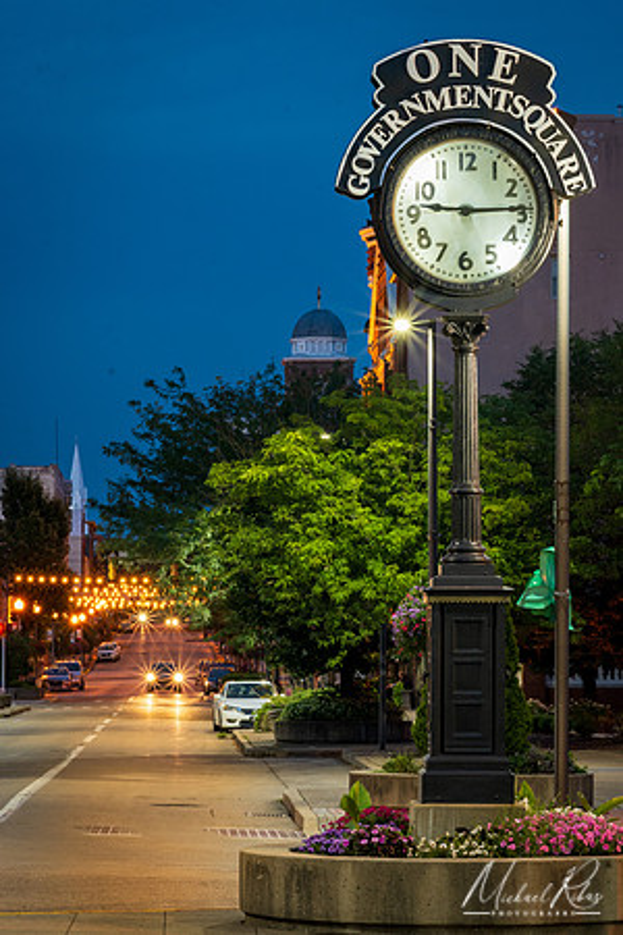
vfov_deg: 16.1
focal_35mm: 128
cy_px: 468
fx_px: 3309
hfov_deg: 10.8
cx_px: 312
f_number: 16
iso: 400
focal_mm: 85
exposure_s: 1.6
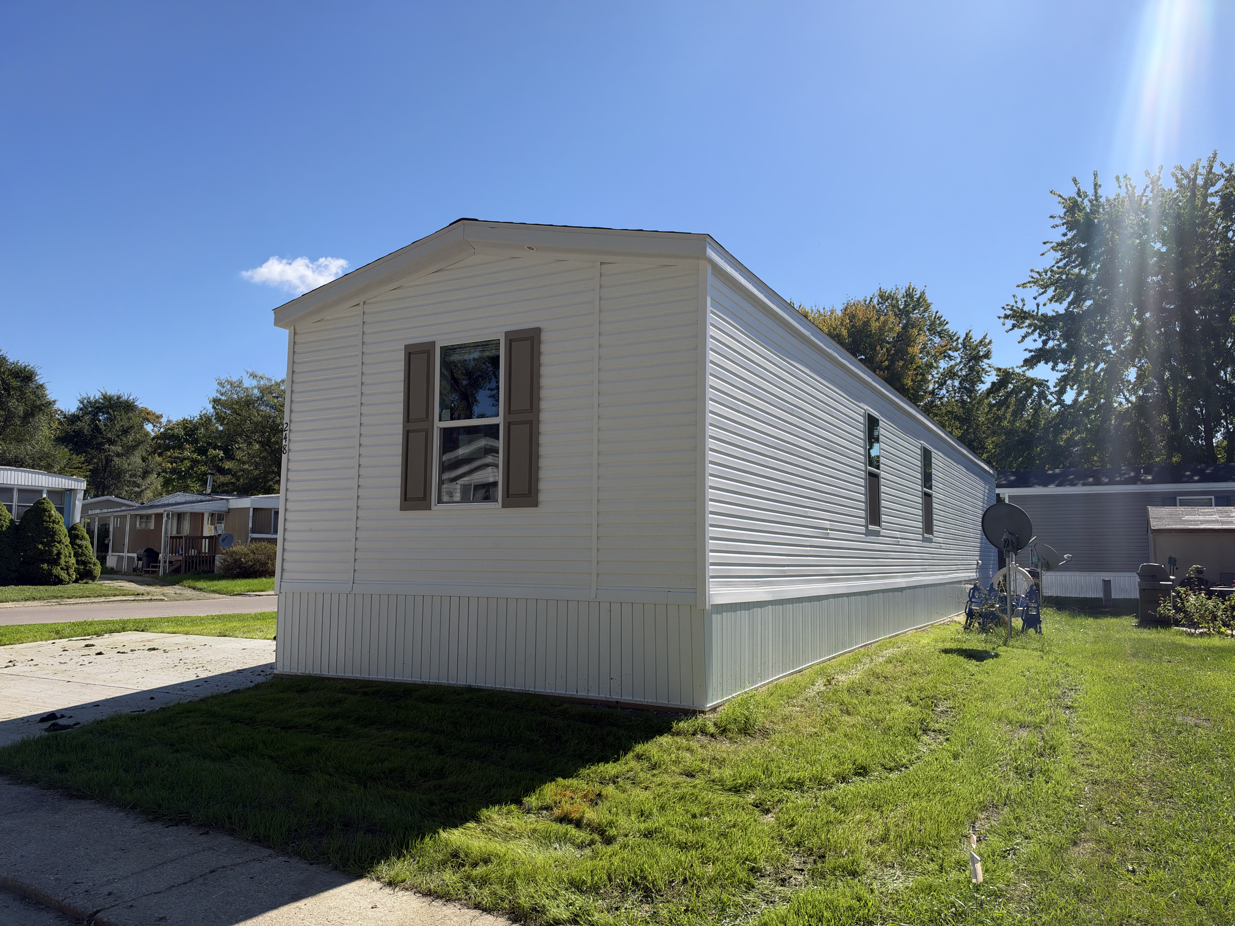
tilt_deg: +6.0
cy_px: 463
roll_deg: -0.1
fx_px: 856
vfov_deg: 56.8
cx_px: 618
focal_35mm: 24
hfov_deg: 71.6
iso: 64
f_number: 1.8
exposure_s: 1/4098
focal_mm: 6.93
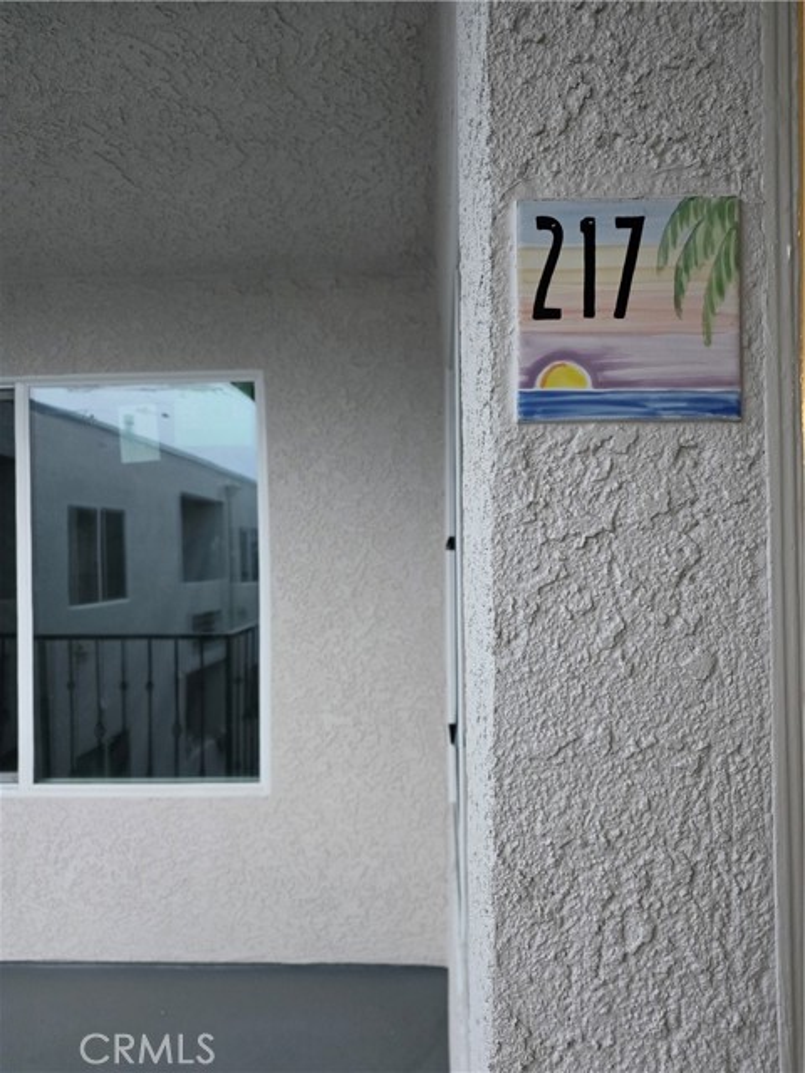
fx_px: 713
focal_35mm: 23
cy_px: 536
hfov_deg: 58.9
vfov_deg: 73.9
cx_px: 402
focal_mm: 6.25
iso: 1250
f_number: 1.7
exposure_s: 1/120
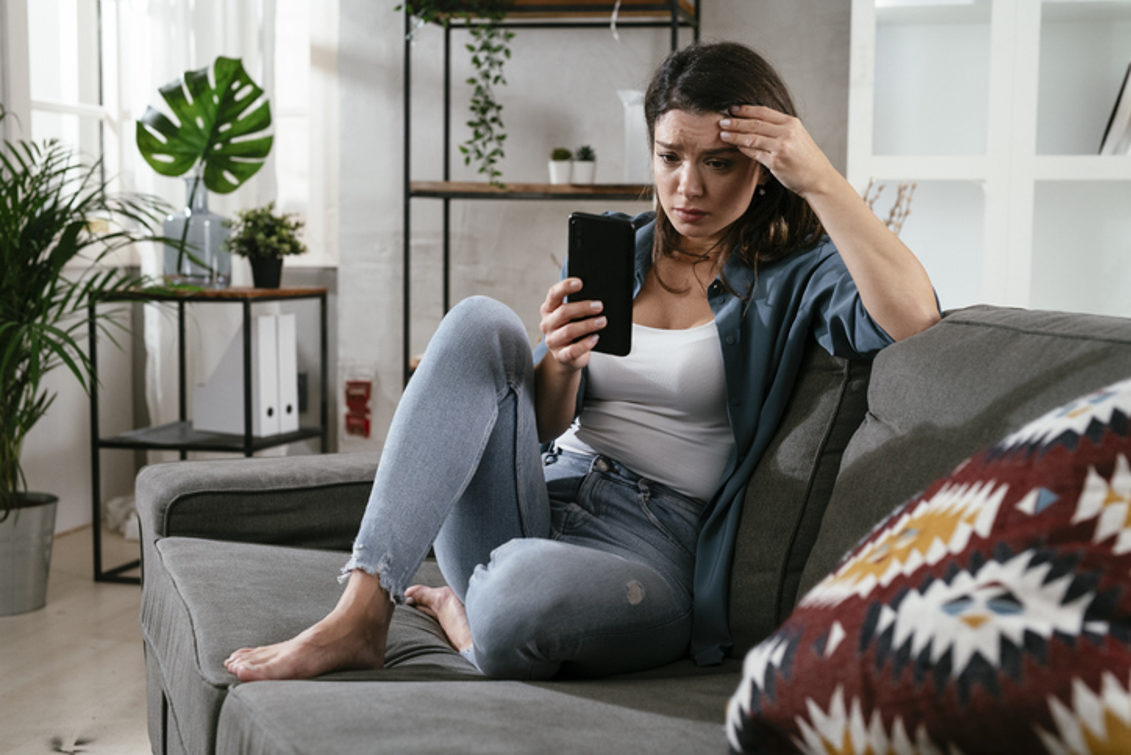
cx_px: 566
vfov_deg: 27.0
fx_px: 1571
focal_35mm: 50
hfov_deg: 39.6
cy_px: 378
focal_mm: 50
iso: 800
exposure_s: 1/200
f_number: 4
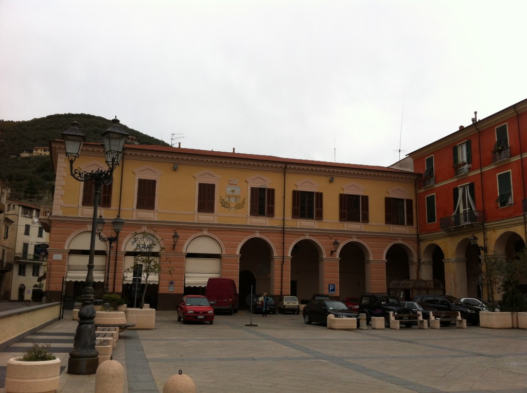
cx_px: 264
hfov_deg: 52.7
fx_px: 532
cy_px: 196
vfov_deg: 40.6
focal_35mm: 35
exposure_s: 1/503
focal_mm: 3.85
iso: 80
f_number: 2.8
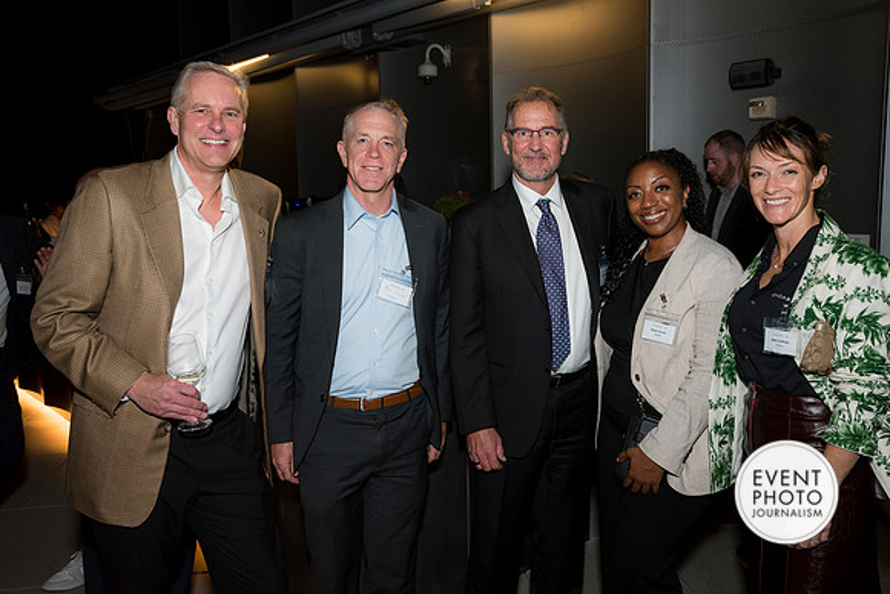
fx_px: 791
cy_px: 297
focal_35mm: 32
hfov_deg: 58.7
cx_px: 445
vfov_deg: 41.1
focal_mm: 32
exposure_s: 1/125
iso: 800
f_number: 5.6
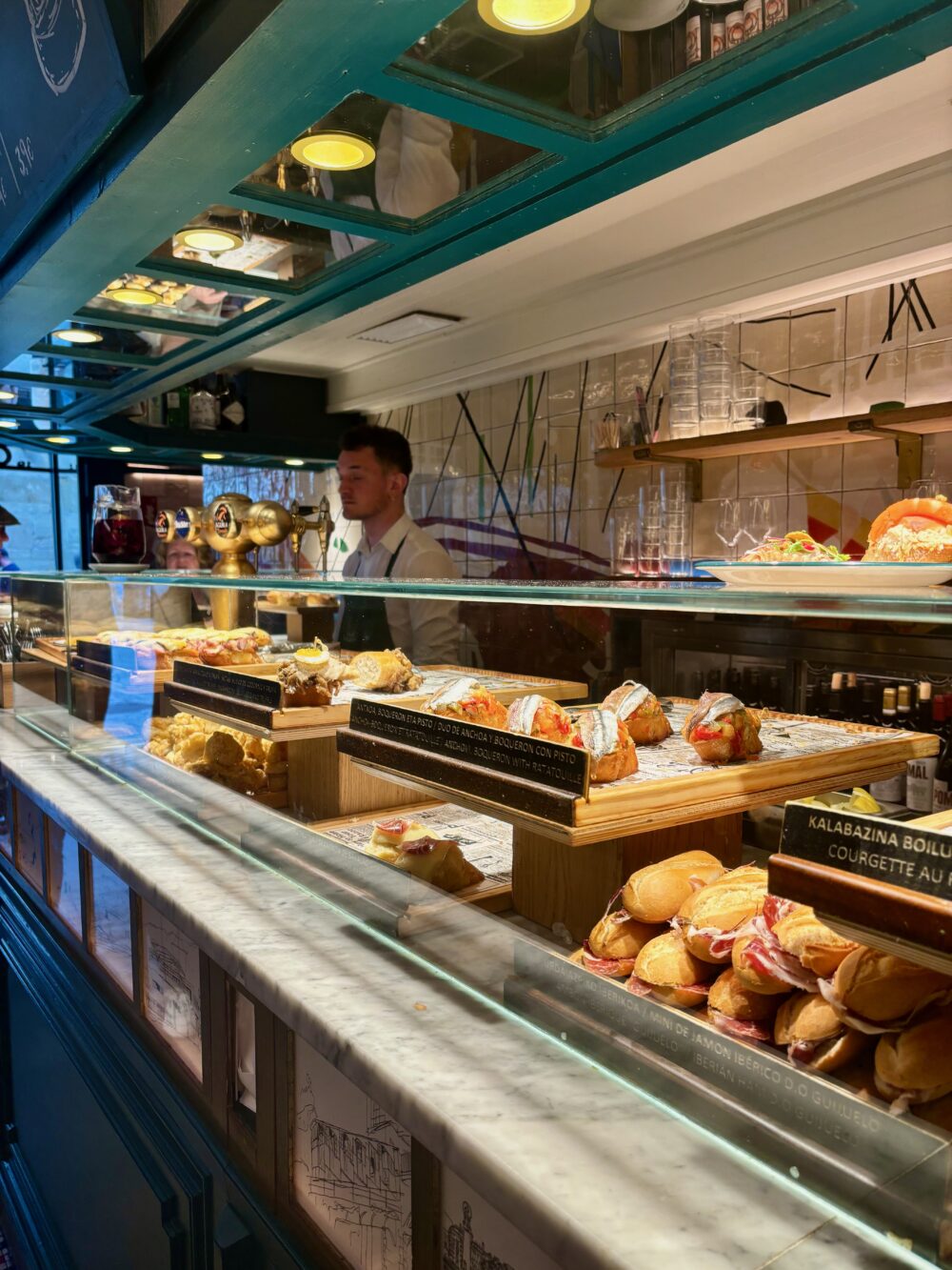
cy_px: 635
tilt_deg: -4.4
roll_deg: -0.3
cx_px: 476
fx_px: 953
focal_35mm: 26
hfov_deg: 53.1
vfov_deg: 67.3
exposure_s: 1/100
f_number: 1.6
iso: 100
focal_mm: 5.96
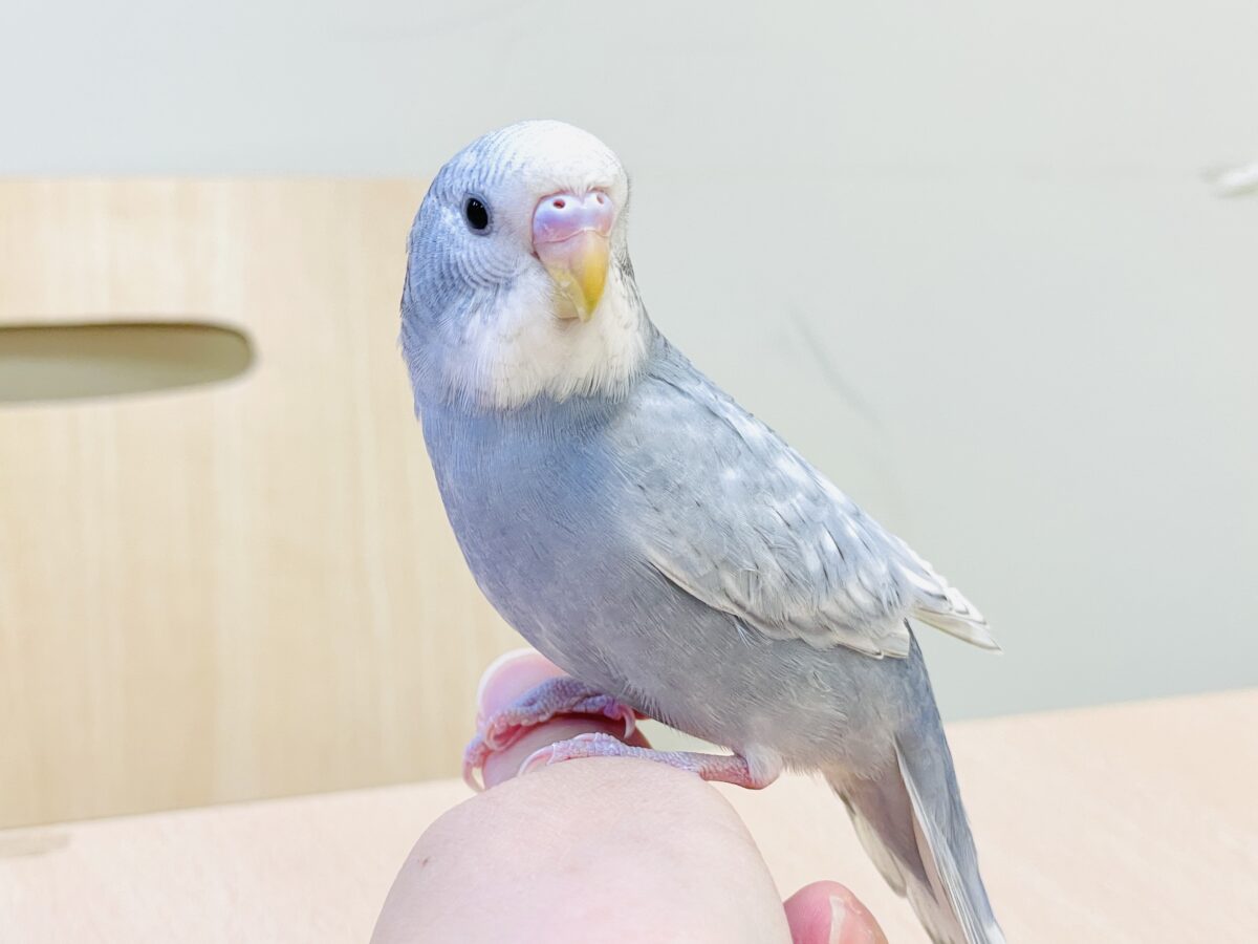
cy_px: 472
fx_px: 1890
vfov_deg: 28.0
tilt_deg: -10.3
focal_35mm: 52
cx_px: 629
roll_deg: -0.9
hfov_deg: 36.8
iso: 80
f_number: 2
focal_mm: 6
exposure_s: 1/99
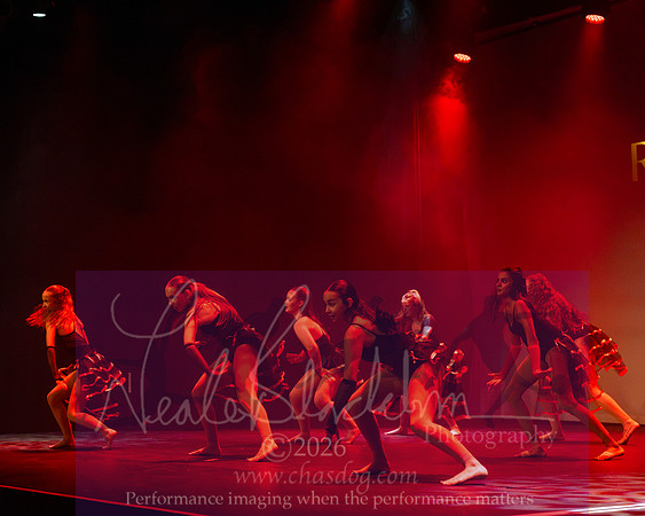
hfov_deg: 28.4
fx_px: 1274
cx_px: 270
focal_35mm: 67
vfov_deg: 22.9
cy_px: 249
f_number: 5
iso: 4000
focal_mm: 50
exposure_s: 1/200
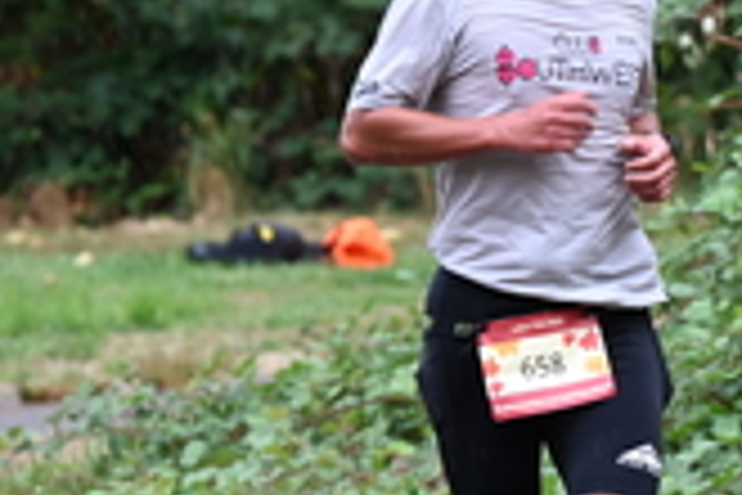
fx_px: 13726
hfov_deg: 3.1
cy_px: 128
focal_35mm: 666
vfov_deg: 2.1
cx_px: 585
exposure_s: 1/250
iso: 900
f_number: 6.3
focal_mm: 200
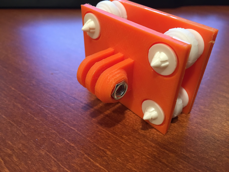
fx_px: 192
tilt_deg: -37.4
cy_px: 86
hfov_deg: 61.7
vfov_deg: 48.2
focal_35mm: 29
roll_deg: -2.3
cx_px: 114
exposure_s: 1/30
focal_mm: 4.15
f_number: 2.2
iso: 160
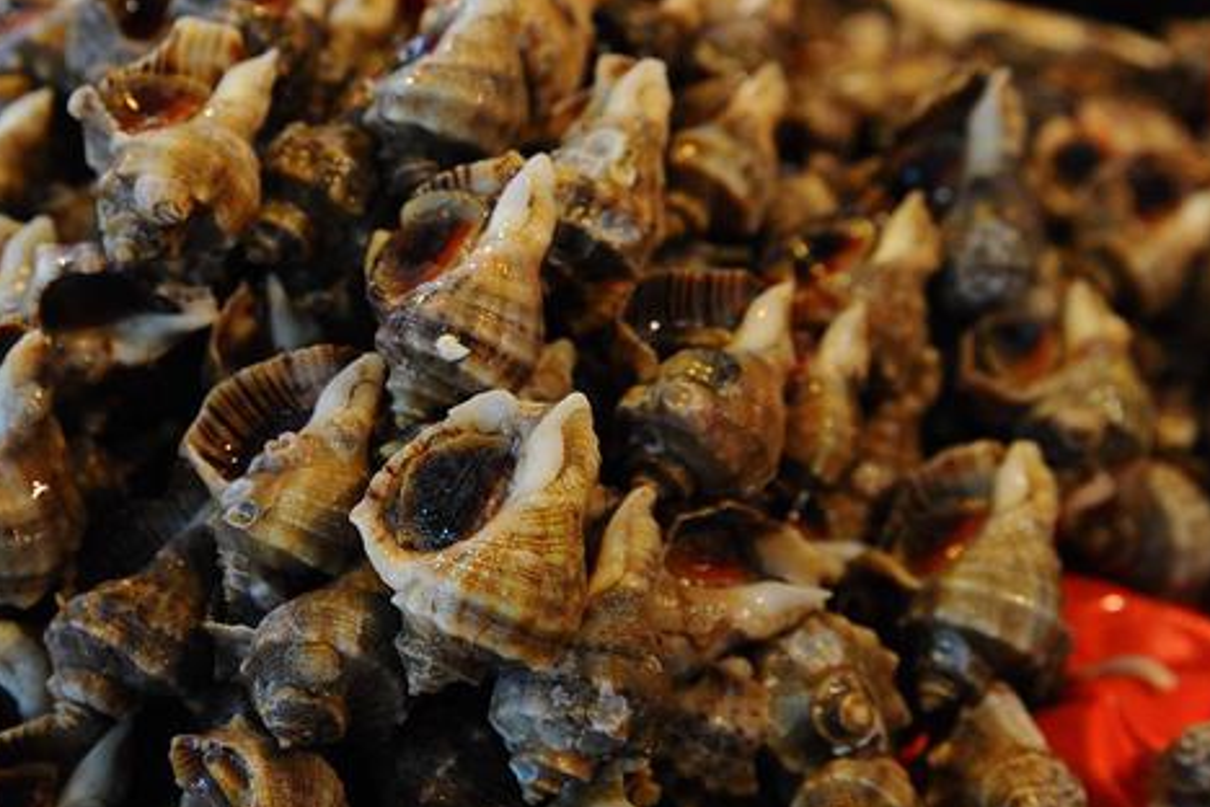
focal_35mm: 82
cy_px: 419
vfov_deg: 16.7
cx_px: 437
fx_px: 2756
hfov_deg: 24.7
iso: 1600
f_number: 6.3
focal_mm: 60
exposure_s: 1/100
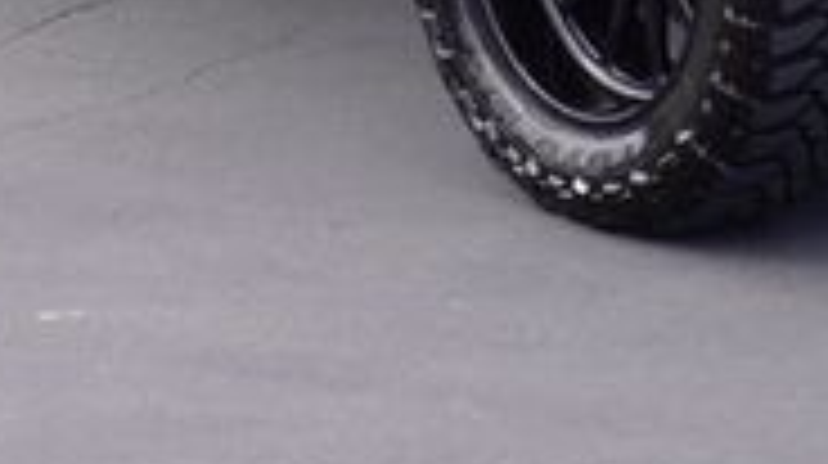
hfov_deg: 10.9
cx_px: 508
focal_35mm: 197
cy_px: -455
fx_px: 4320
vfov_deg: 6.0
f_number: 6.3
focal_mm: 36
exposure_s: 1/100
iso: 100
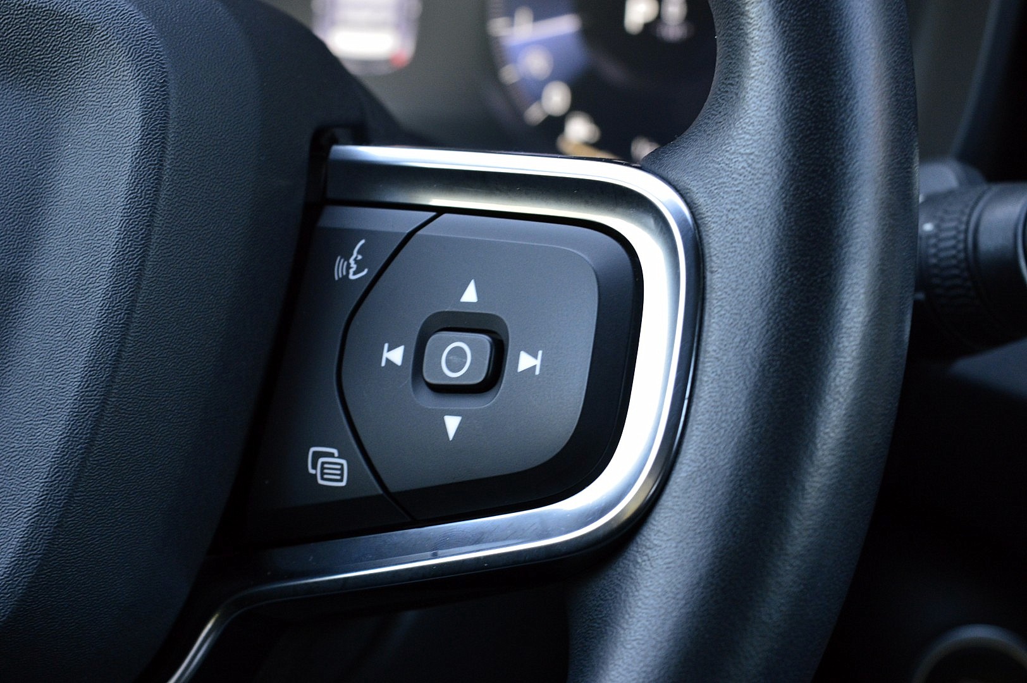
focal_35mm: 82
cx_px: 514
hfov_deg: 24.6
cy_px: 342
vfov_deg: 16.5
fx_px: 2352
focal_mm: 55
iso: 800
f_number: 8
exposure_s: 1/60
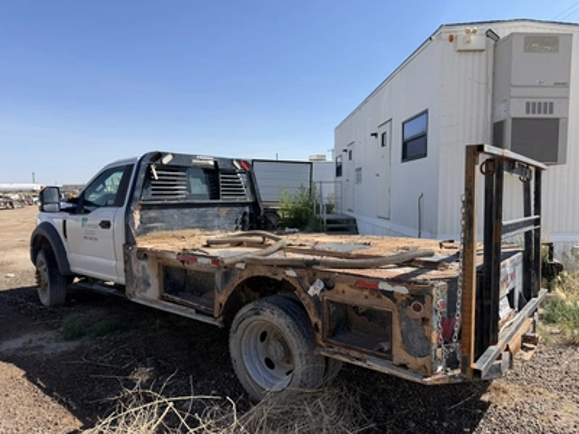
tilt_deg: -4.0
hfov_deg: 71.6
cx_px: 290
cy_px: 217
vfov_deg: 56.8
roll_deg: +0.3
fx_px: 401
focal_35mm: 24
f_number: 1.78
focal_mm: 6.76
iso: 80
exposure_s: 1/3953
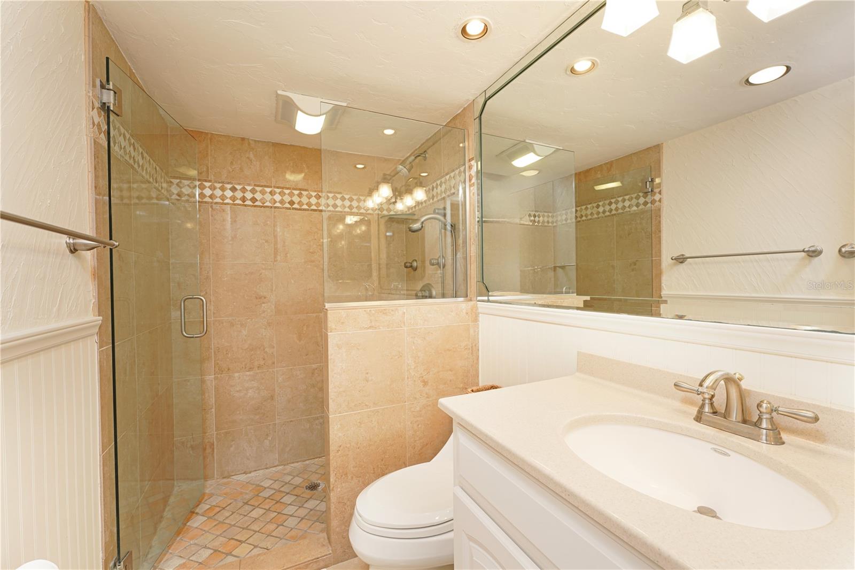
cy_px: 285
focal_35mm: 15
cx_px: 428
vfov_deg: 78.4
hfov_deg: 101.5
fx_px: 349
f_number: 8
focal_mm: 14.7
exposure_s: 1/8
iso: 100
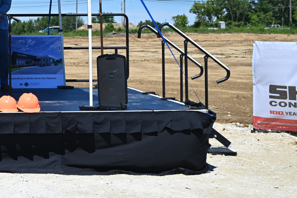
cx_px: -26
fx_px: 743
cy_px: 0
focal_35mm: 90
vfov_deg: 15.0
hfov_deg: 21.5
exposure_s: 1/500
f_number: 8
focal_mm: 40
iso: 100
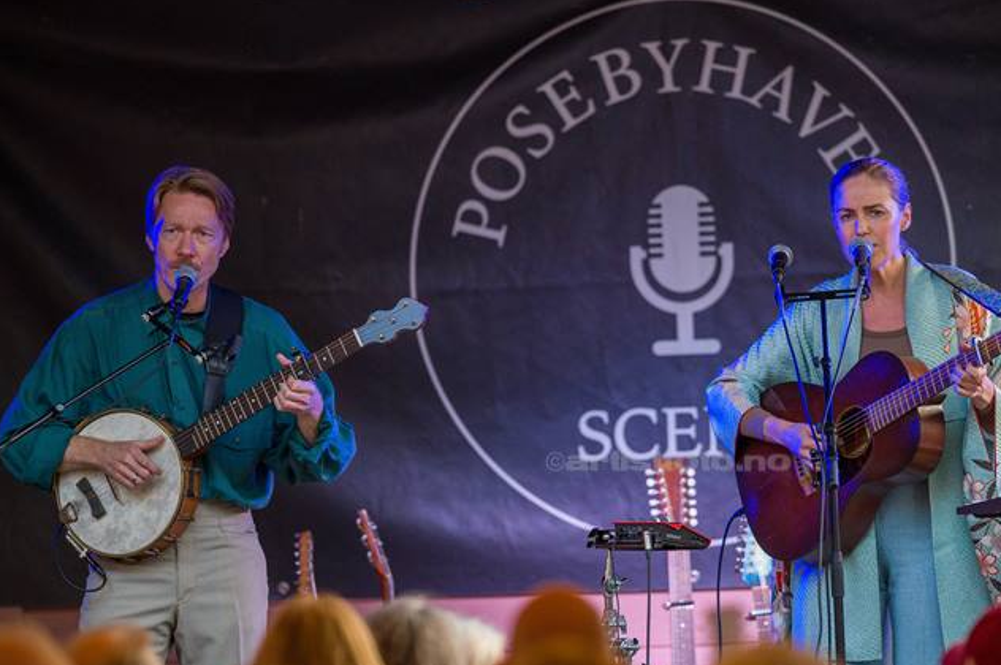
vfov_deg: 4.0
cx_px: 558
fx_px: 9500
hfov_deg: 6.0
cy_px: 346
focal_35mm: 342
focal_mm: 300
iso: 2000
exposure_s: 1/1000
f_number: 2.8
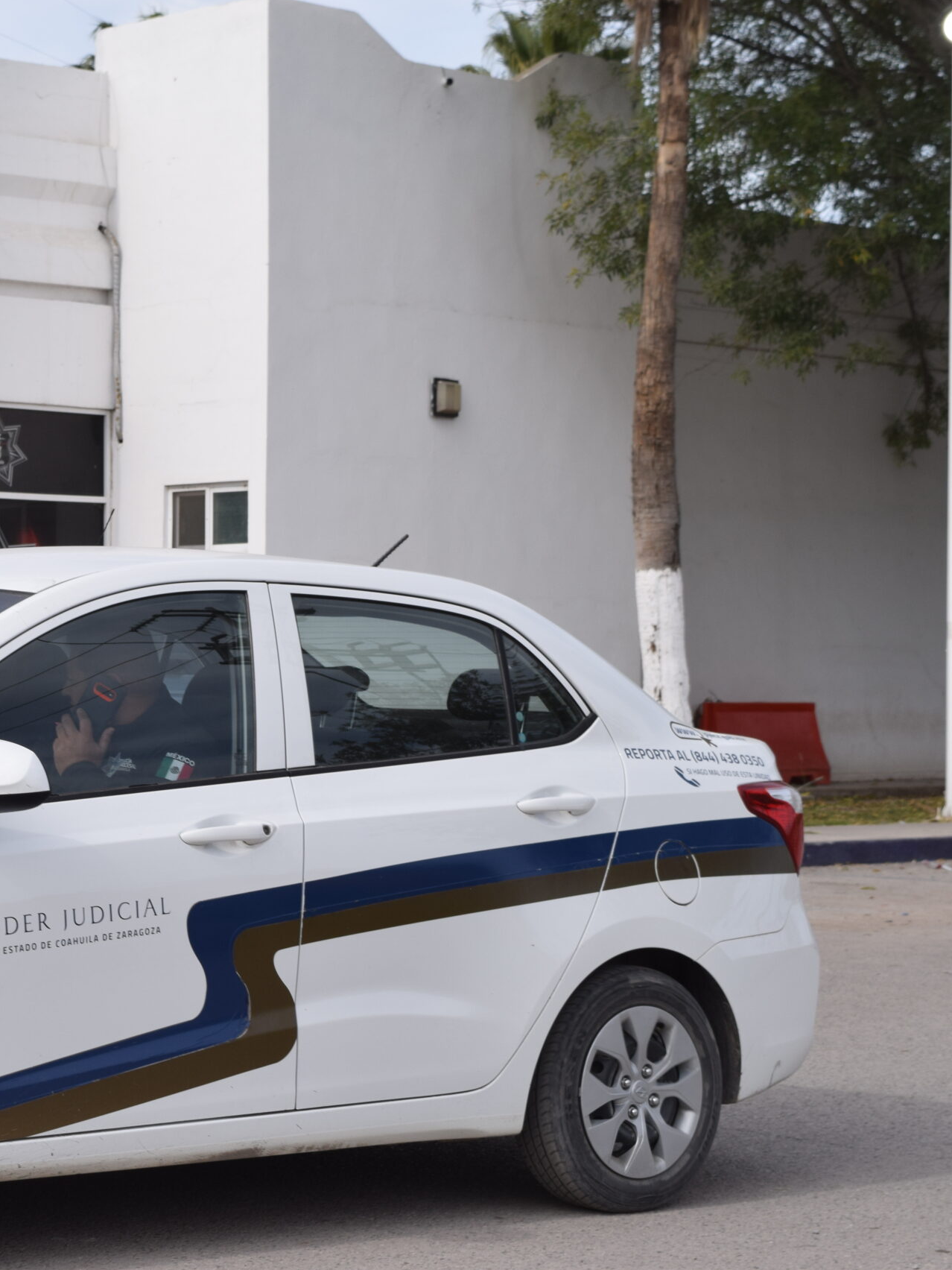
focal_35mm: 91
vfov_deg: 21.5
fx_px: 3337
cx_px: 23
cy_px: 635
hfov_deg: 16.0
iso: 200
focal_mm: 42
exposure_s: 1/400
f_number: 10
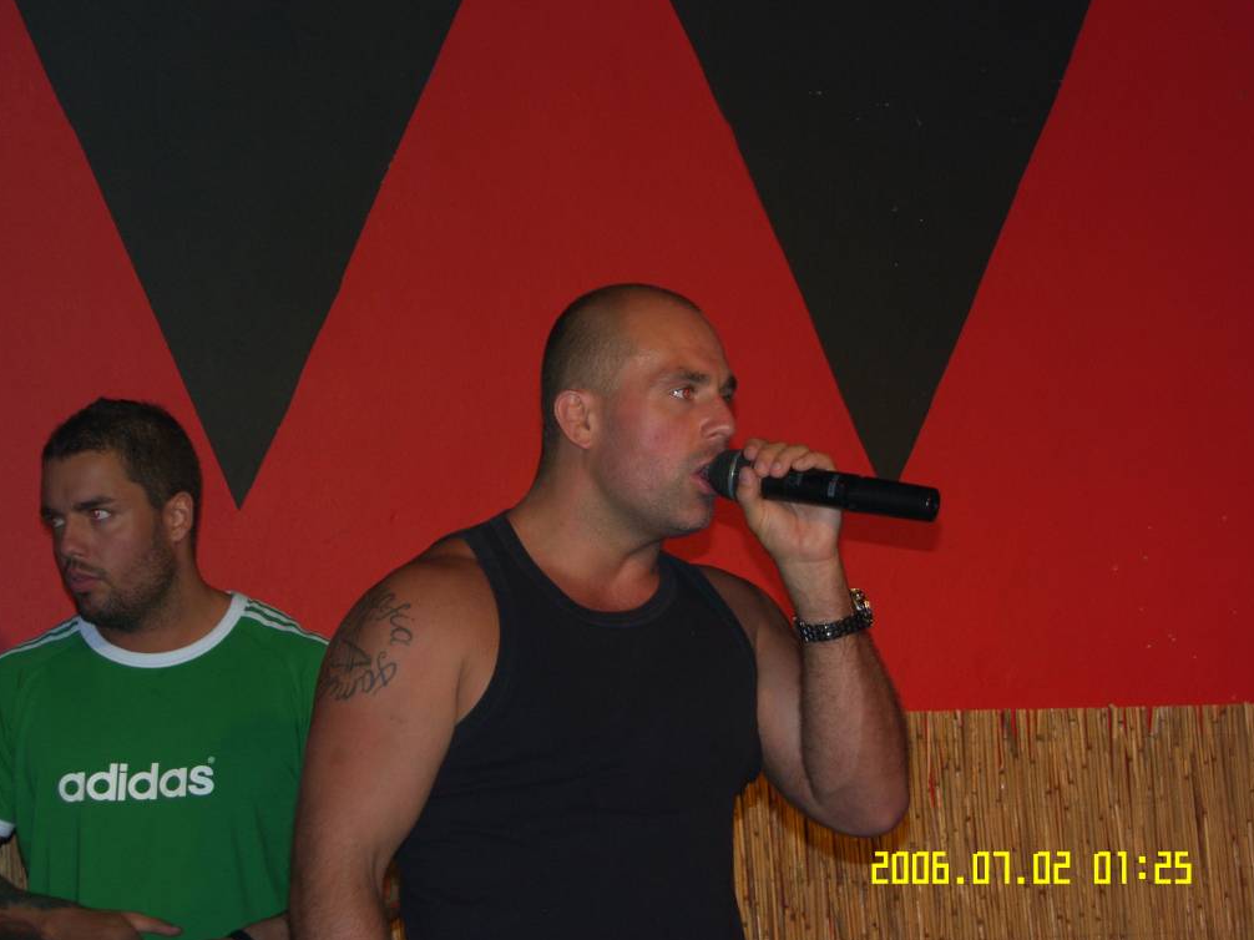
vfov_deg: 13.2
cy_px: 469
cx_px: 629
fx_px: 4056
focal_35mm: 112
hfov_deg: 17.6
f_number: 3.5
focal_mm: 28.3
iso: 100
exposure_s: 1/100
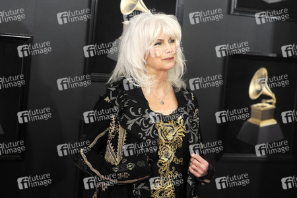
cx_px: 148
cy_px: 99
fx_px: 1072
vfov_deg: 10.5
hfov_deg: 15.8
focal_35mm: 130
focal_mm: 130
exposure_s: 1/640
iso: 1600
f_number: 4.5
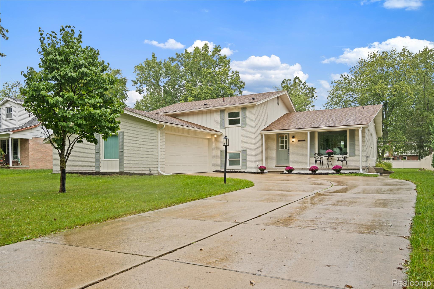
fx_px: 325
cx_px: 217
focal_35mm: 27
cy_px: 144
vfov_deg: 47.9
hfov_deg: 67.4
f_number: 8
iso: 320
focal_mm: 27
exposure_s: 1/10
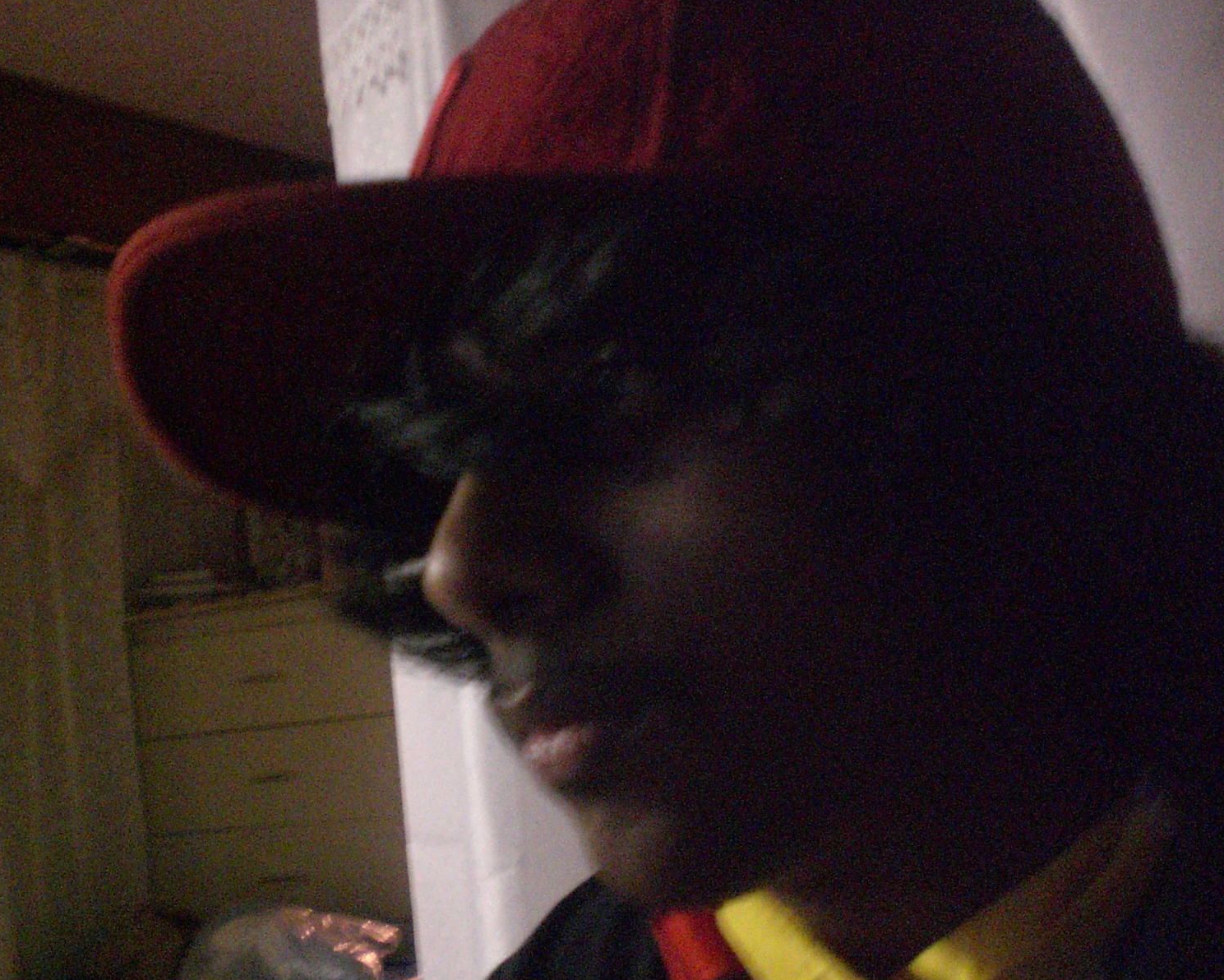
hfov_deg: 36.4
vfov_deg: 29.7
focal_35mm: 51
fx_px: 1848
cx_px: 446
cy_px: 537
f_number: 3.1
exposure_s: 1/15
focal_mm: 6.3
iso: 800
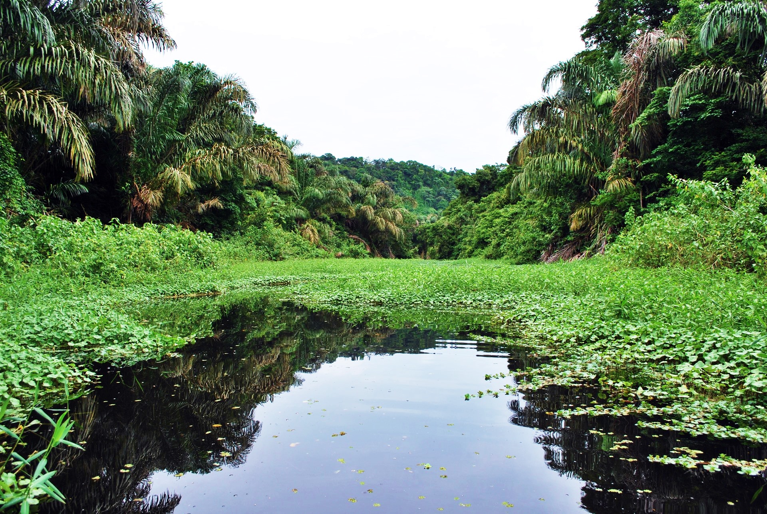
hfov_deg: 67.3
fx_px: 576
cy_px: 257
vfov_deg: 48.0
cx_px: 384
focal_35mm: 27
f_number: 6.3
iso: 100
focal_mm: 18
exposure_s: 1/160
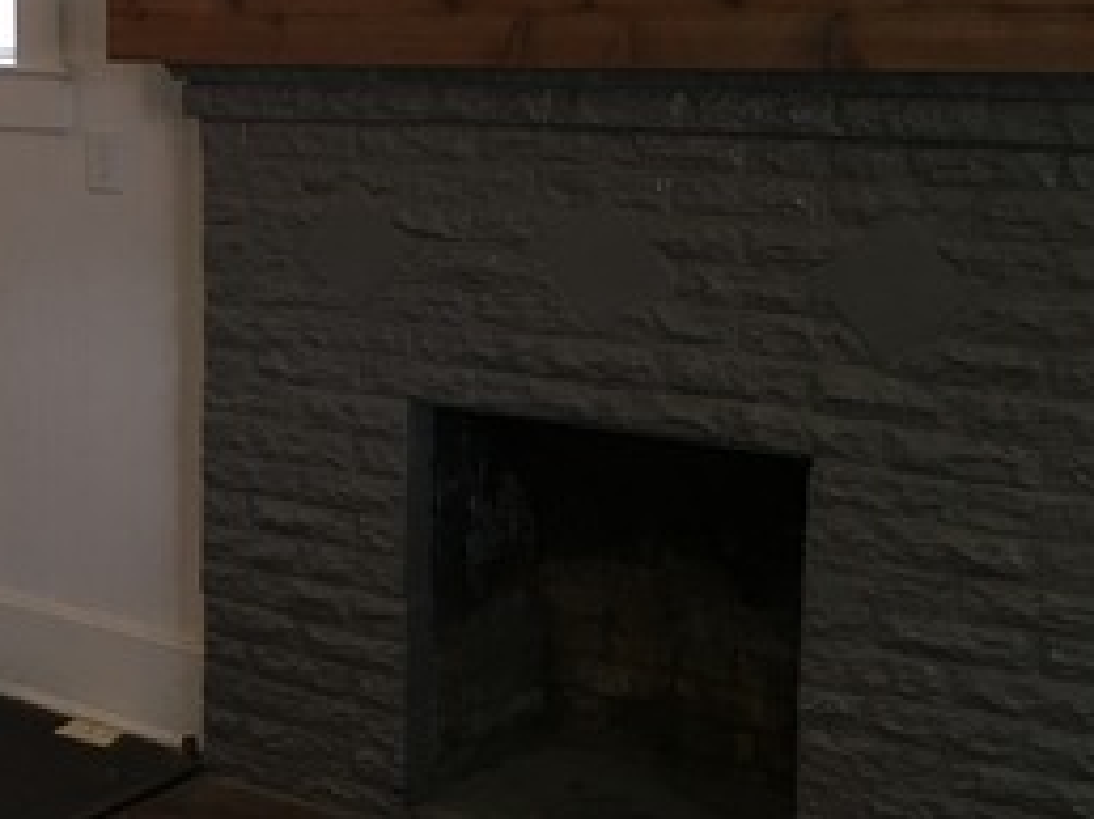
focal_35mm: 72
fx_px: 2273
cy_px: 327
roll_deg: +1.8
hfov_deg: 24.9
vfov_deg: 20.4
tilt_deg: -8.6
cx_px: -148
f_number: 2.2
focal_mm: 4.15
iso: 32
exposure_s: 1/15
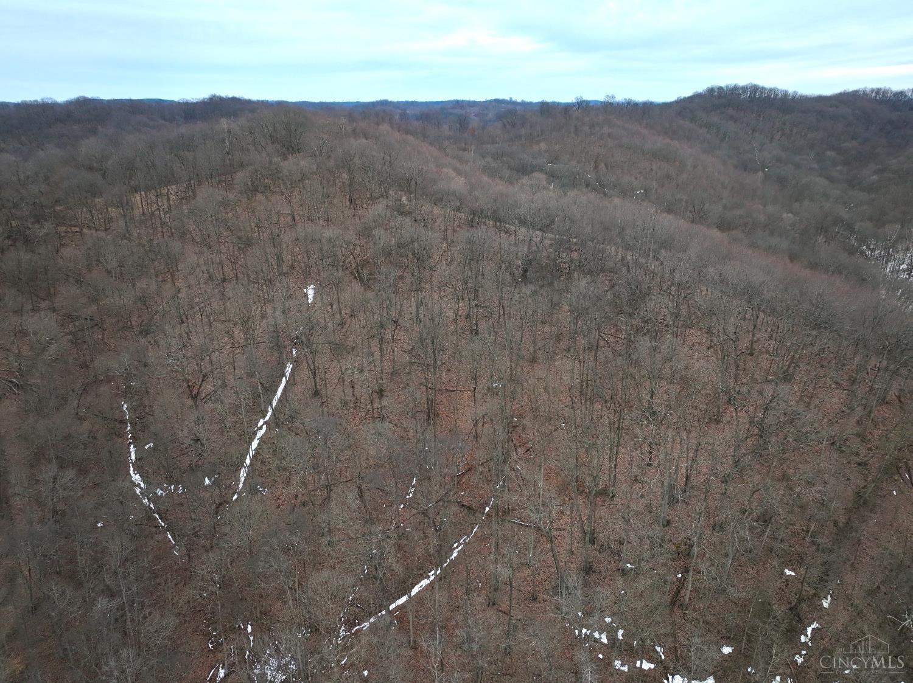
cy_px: 342
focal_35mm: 24
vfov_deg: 56.8
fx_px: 633
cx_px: 456
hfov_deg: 71.6
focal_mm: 12.29
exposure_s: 1/15
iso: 270
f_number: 2.8
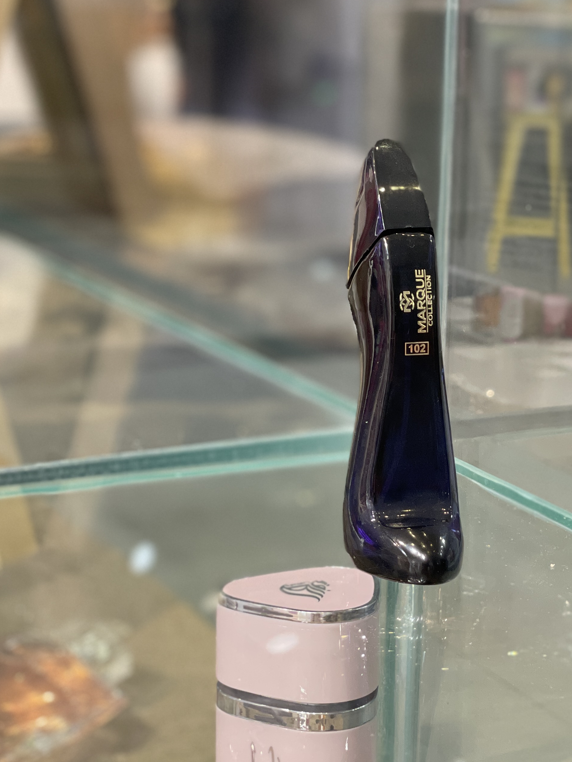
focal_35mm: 83
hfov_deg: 17.7
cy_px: 353
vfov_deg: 23.6
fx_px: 1828
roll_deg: -1.9
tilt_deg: -11.1
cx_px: 430
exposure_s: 1/100
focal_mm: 6
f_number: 2
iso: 250
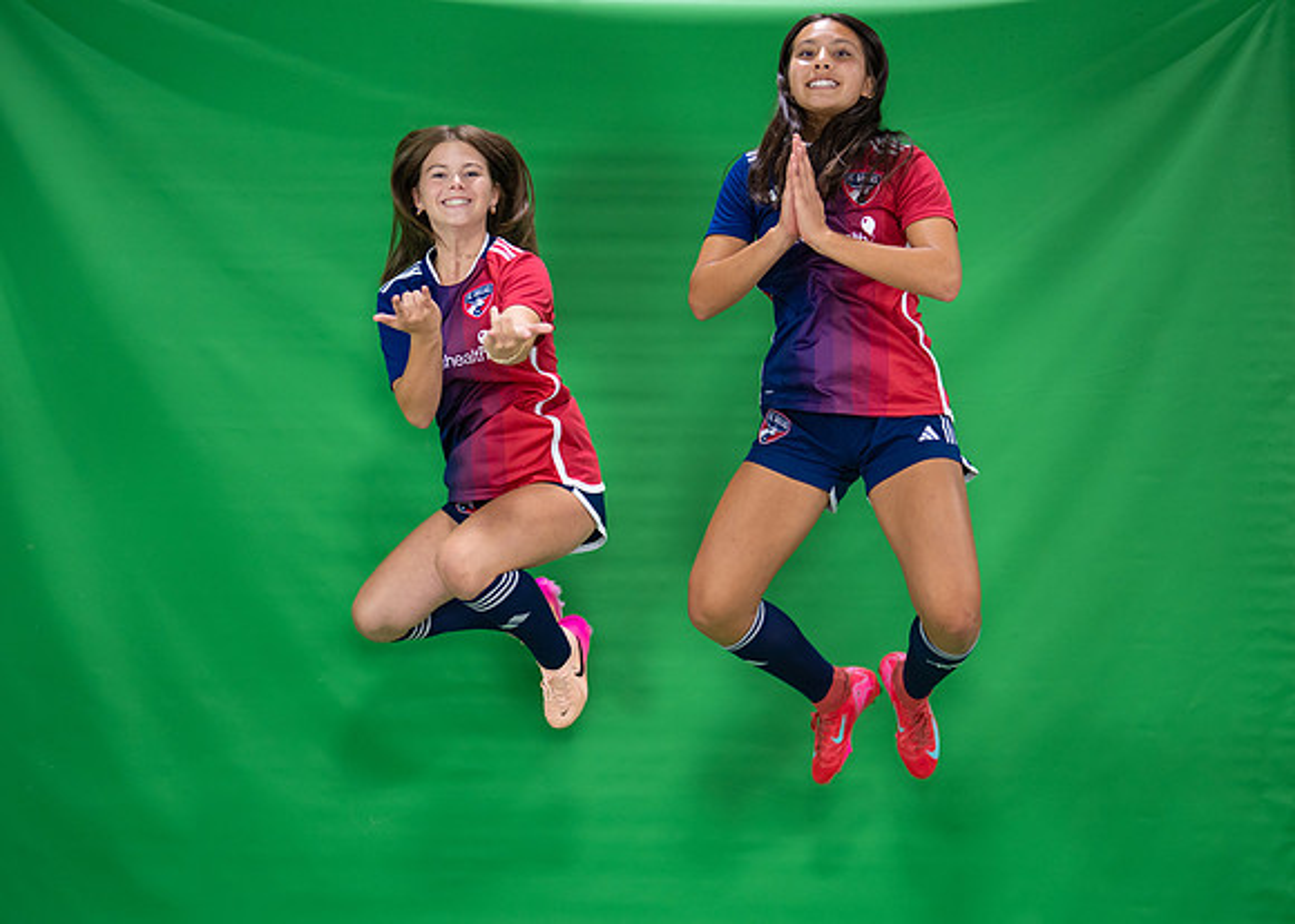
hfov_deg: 29.6
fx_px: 2446
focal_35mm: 67
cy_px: 529
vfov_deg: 21.4
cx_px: 732
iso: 640
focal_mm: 50
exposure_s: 1/800
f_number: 1.2
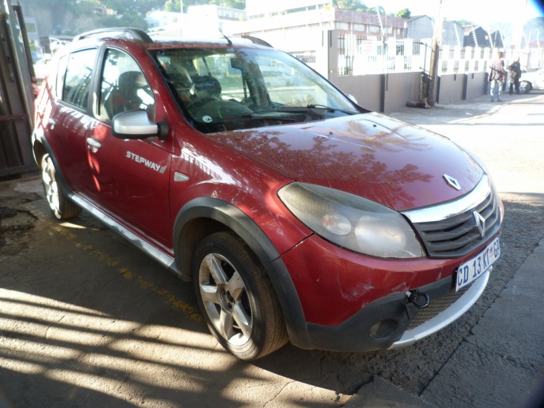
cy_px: 204
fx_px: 393
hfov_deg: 69.4
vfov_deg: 54.9
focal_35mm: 25
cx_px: 272
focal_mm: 4.5
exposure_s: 1/60
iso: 100
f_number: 2.8
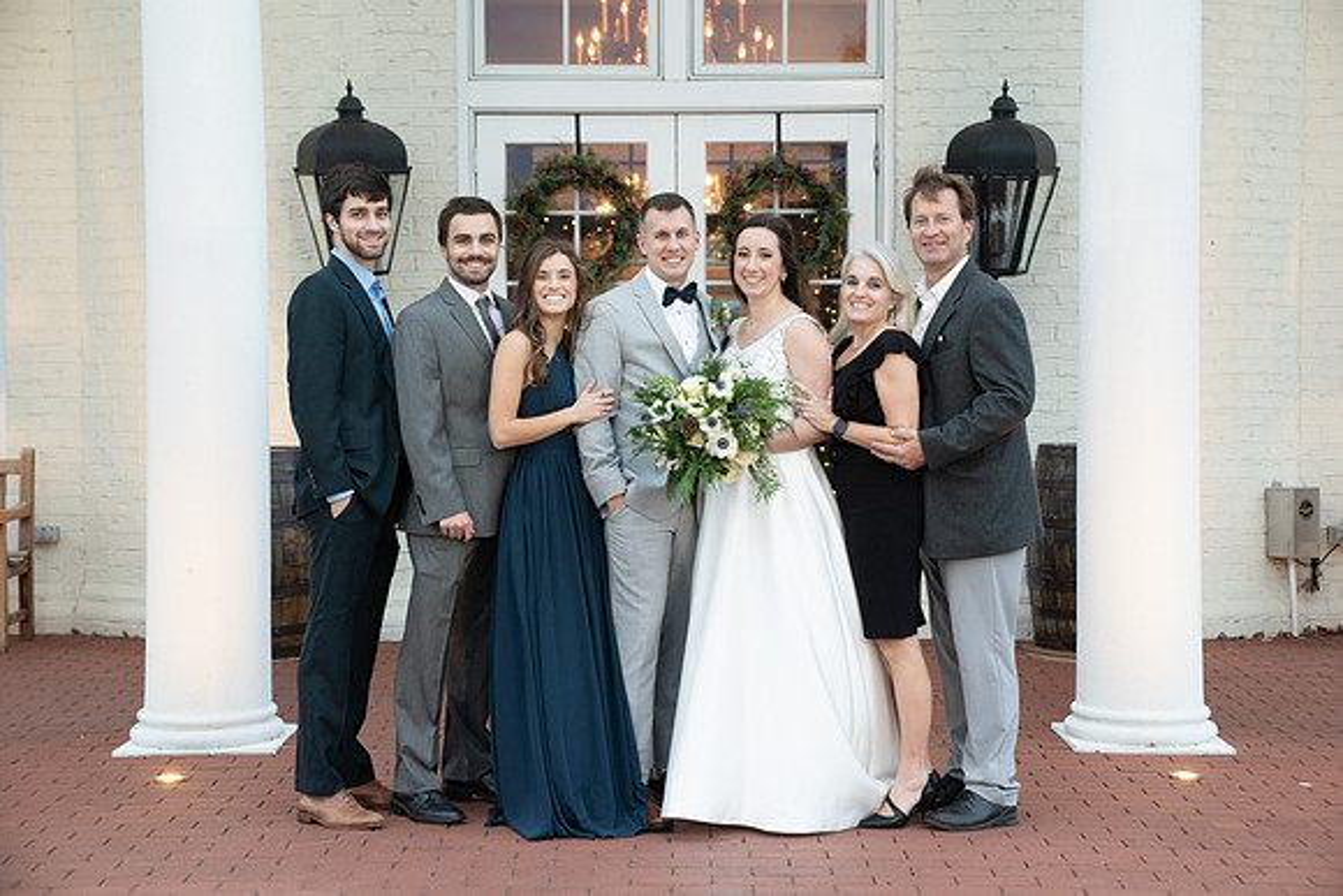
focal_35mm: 70
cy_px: 448
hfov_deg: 28.8
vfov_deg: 19.5
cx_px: 672
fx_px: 2612
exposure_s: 1/100
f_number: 4
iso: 2000
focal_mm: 70
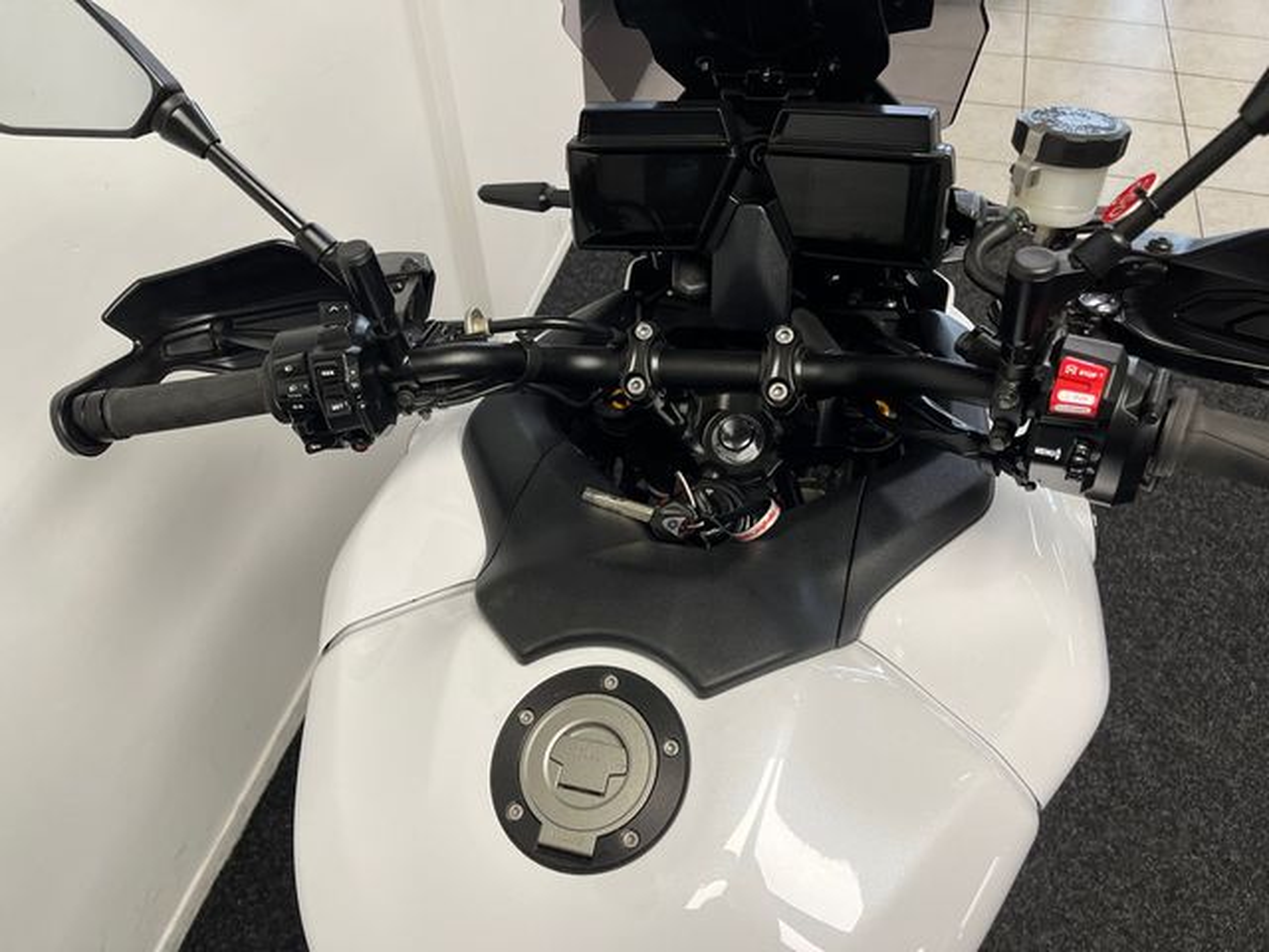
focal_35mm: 26
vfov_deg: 53.1
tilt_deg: -49.4
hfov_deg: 67.3
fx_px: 953
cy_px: 476
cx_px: 634
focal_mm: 5.1
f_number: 1.6
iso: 125
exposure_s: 1/100
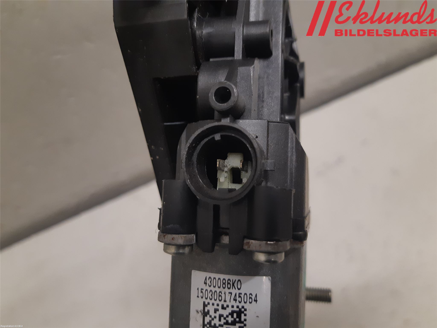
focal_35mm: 26
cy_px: 164
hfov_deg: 67.3
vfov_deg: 53.1
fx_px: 328
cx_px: 218
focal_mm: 3.93
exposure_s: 1/50
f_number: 1.7
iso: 160
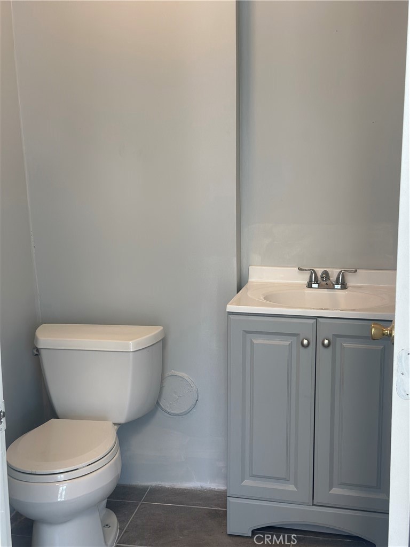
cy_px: 274
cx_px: 205
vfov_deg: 39.7
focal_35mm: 48
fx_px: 758
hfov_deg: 30.3
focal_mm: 6.86
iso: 100
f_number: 1.78
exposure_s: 1/120
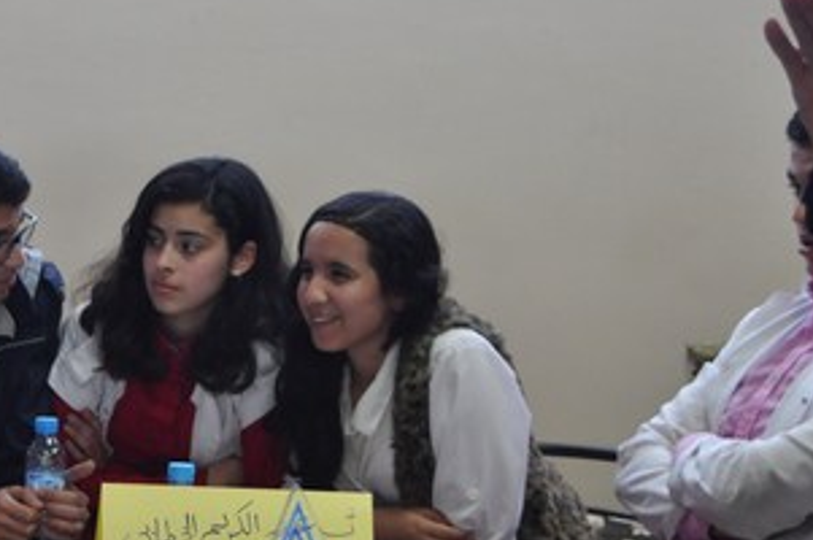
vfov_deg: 11.3
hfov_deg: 16.7
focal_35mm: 121
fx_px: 2730
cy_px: 404
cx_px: 92
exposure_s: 1/60
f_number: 4.8
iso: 800
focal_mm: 38
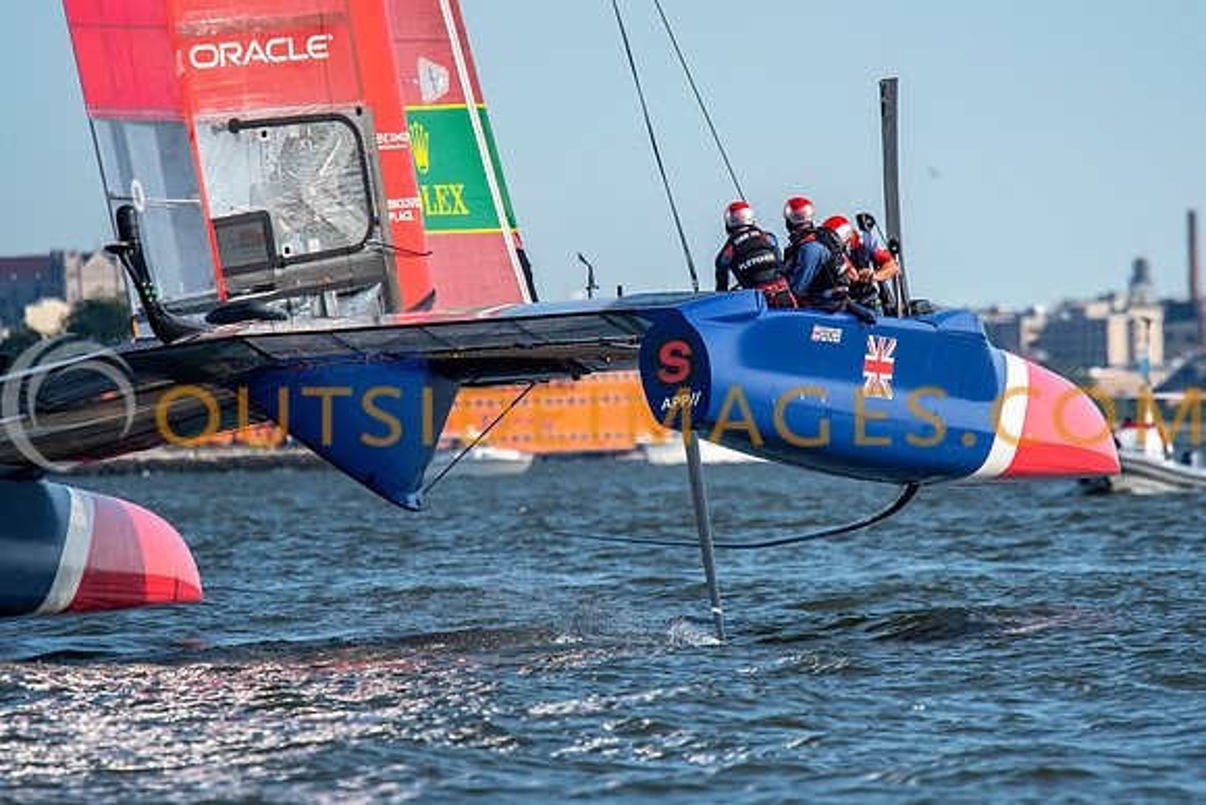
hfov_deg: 2.8
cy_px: 355
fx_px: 24404
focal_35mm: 728
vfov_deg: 1.9
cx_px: 693
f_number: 5.6
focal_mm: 420
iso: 500
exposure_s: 1/2000
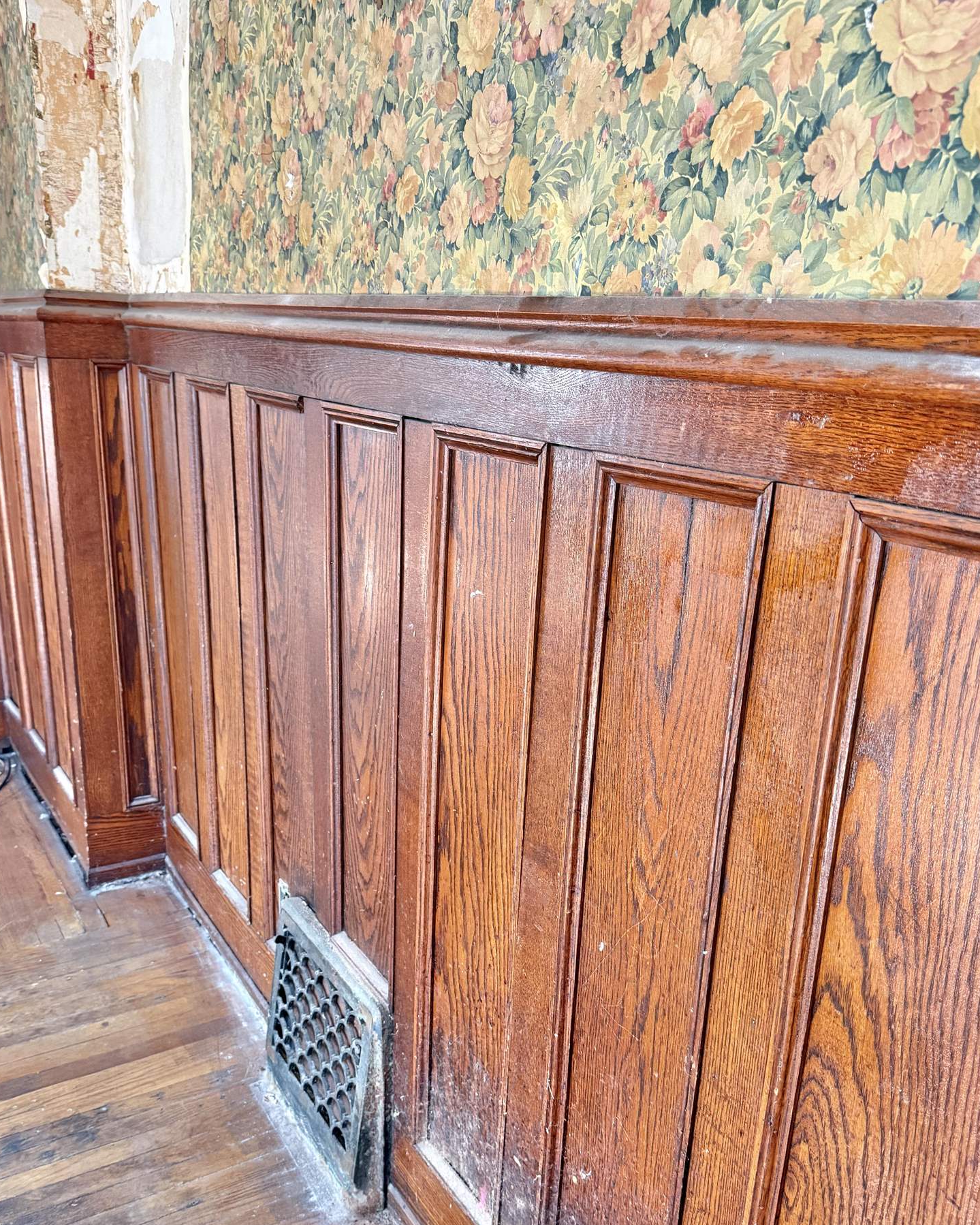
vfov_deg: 58.3
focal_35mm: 30
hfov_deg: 48.4
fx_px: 1088
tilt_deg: -17.8
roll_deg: -1.6
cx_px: 449
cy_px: 729
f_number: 1.78
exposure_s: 1/60
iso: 400
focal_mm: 6.76
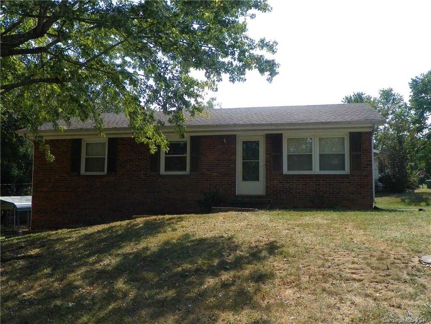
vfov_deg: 40.7
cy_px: 162
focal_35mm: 35
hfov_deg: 52.6
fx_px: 436
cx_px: 216
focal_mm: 6.2
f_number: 4.5
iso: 64
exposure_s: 1/320
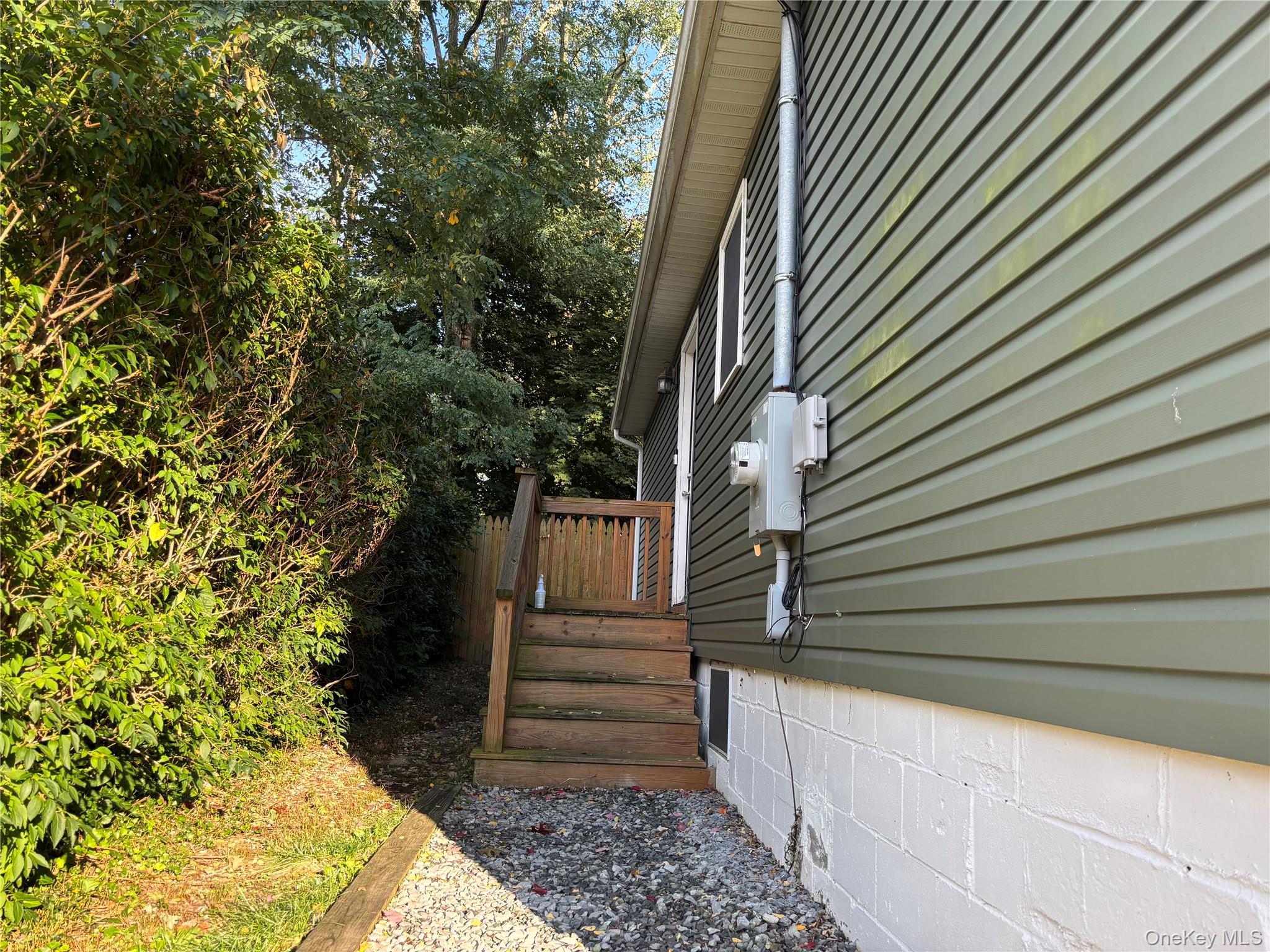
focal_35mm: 26
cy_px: 476
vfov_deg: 53.1
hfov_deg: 67.3
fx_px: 954
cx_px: 635
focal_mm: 5.96
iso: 50
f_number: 1.6
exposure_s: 1/289
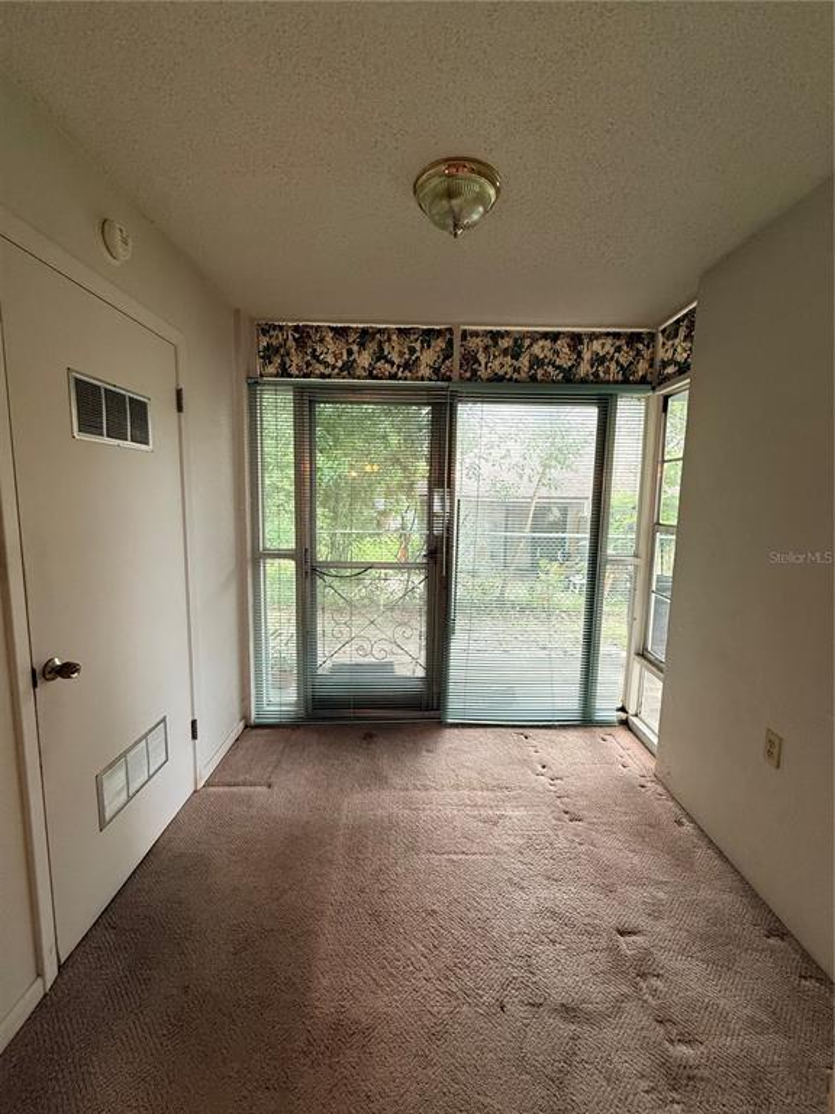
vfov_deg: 102.1
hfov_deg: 85.7
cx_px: 418
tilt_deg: -6.4
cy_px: 557
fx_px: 450
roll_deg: -1.0
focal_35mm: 14
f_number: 2.2
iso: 200
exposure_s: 1/120
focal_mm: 2.22
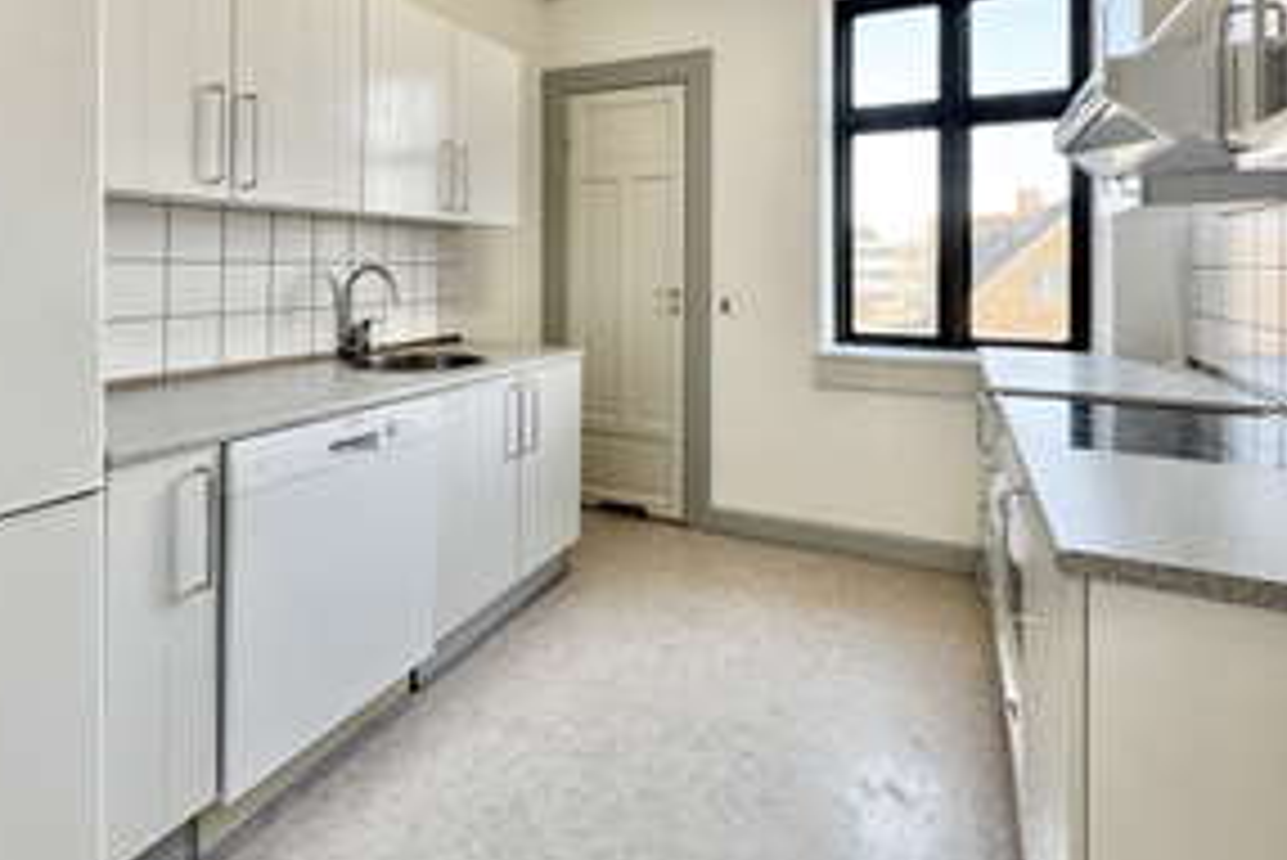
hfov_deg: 86.9
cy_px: 266
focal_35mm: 19
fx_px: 680
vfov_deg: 62.5
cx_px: 628
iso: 100
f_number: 2.2
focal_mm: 2.22
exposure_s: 1/100
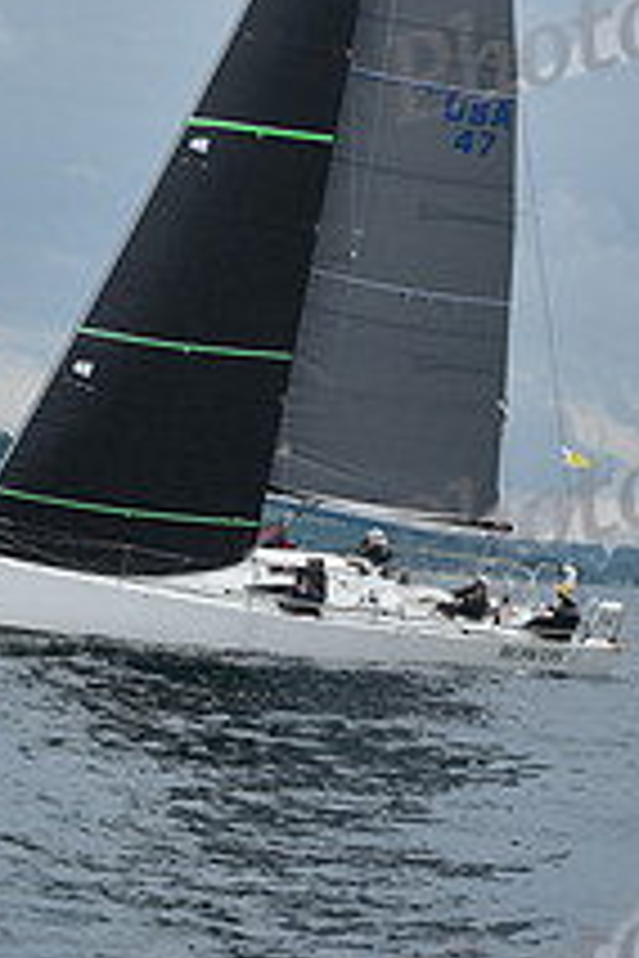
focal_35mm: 232
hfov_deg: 5.9
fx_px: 6177
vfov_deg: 8.9
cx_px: 155
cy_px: 306
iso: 250
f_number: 7.1
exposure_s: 1/800
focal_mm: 85
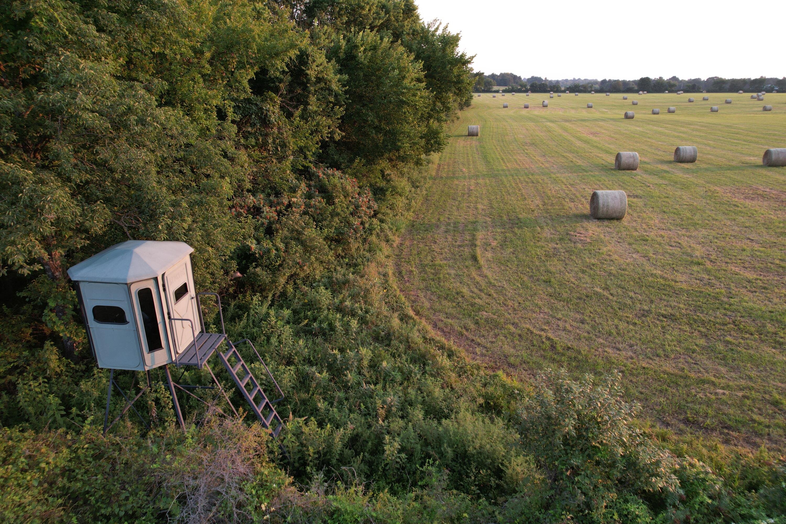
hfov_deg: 78.6
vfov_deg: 57.2
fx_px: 480
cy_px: 262
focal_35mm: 22
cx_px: 393
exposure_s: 1/20
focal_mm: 8.38
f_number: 2.8
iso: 110
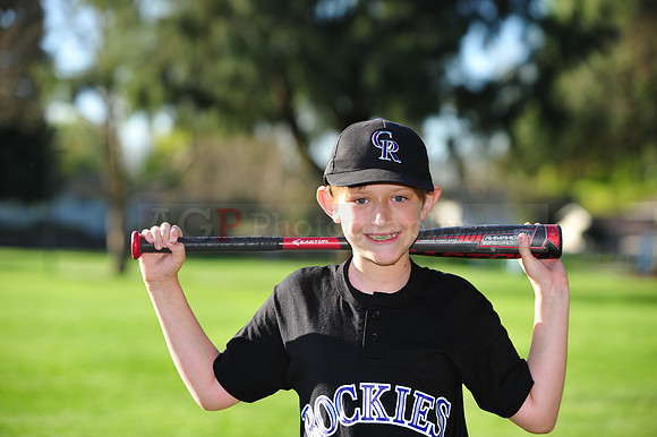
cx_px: 328
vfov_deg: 12.2
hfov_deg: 18.3
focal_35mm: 112
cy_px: 218
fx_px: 2043
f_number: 4.5
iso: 200
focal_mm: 112
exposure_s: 1/640
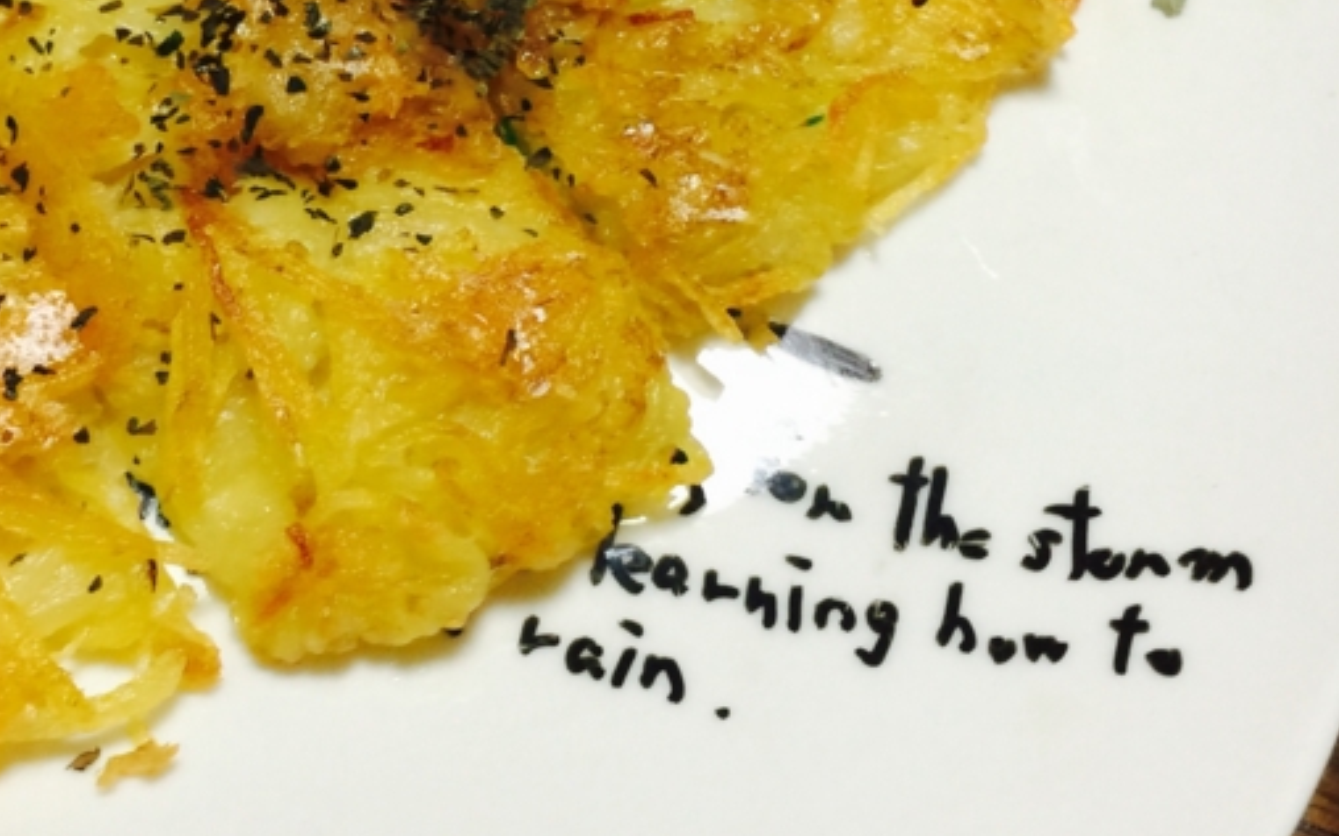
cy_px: 84
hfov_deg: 32.5
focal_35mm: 62
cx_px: 374
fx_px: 2262
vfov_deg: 20.5
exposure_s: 1/15
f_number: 2.2
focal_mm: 4.15
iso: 64
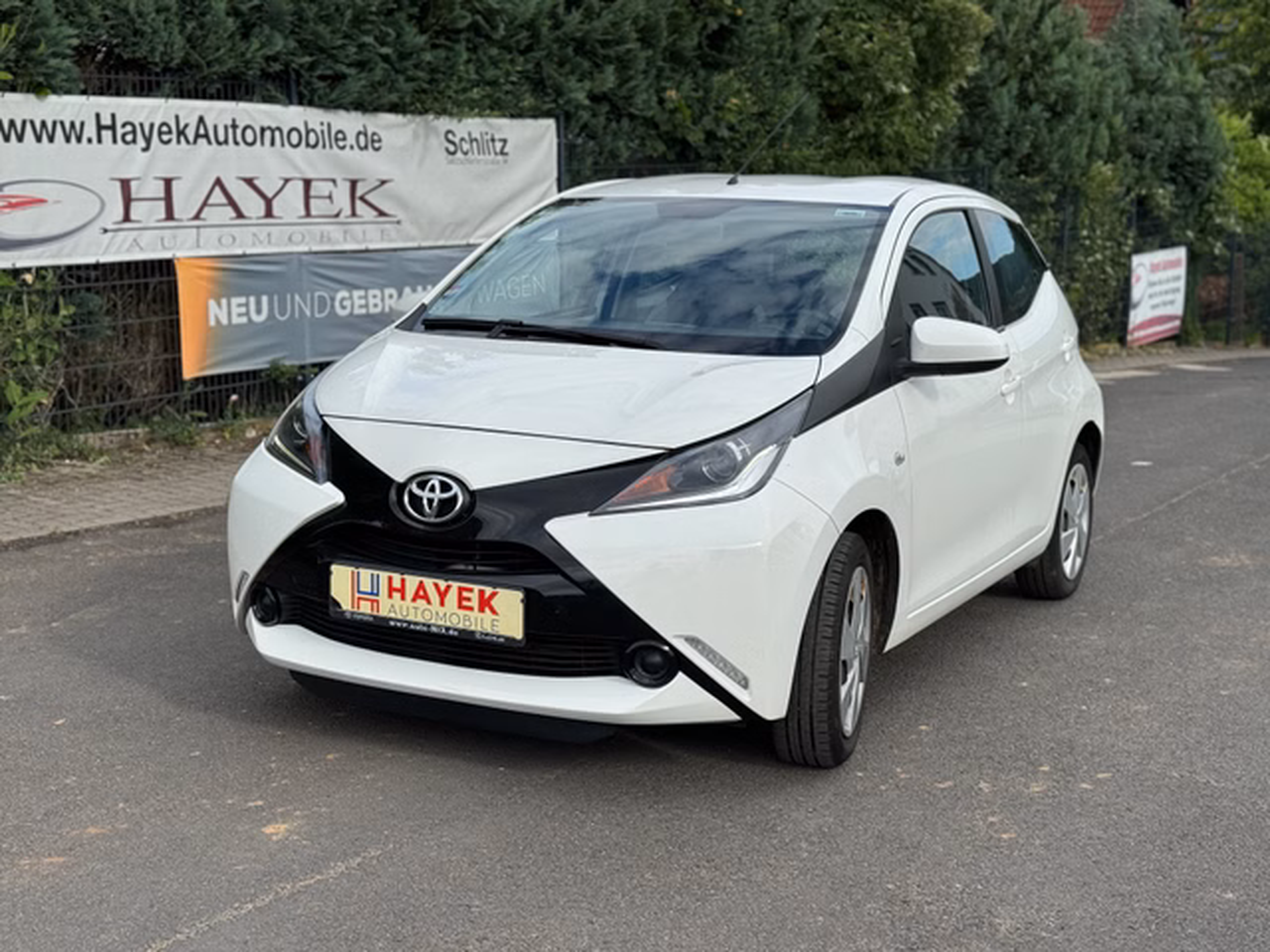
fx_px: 1761
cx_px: 635
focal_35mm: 48
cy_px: 476
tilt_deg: -10.1
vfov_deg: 30.3
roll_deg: +0.8
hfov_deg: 39.7
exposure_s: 1/2415
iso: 64
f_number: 1.78
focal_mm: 6.76
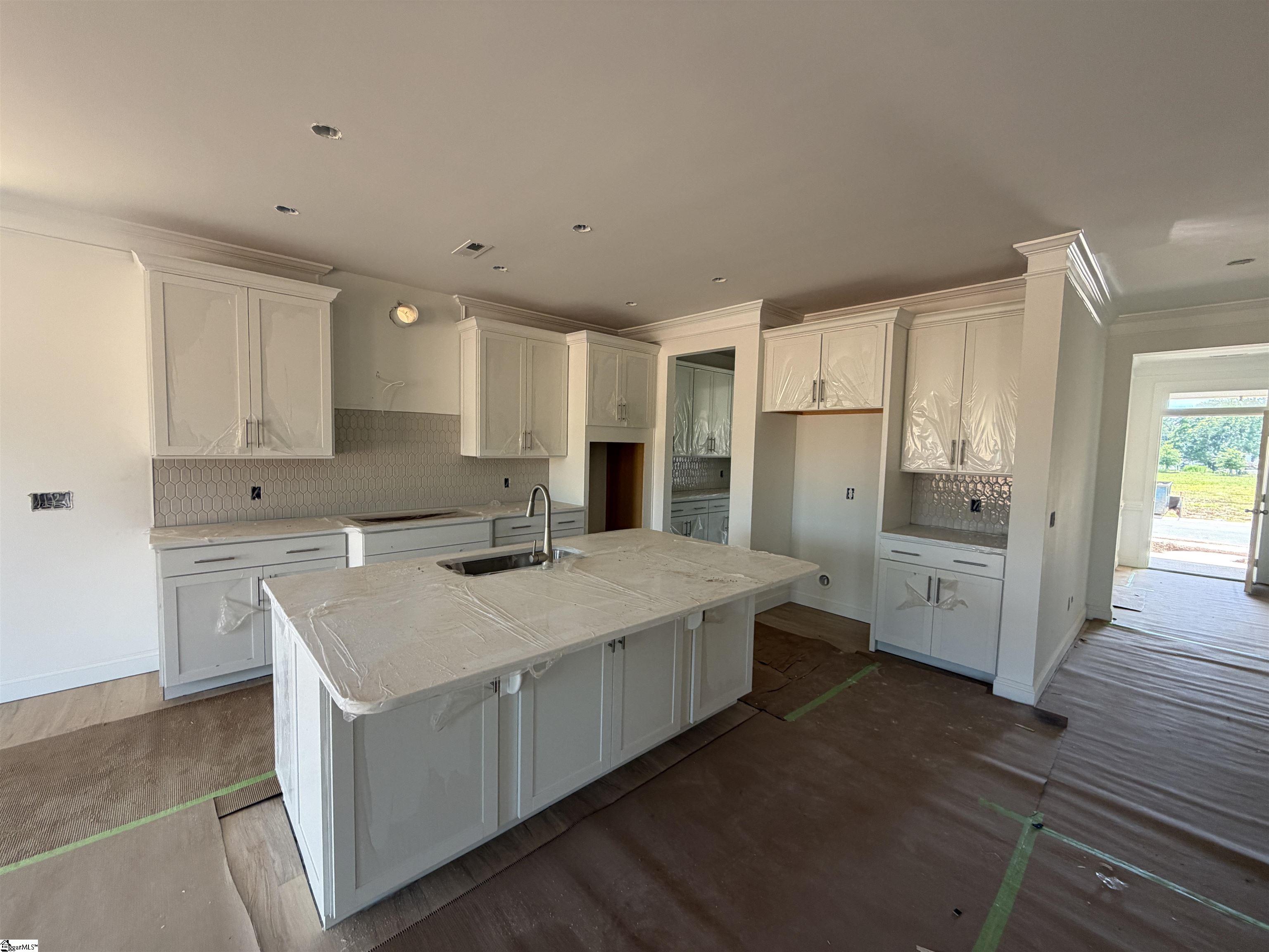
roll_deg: -1.7
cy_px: 476
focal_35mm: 14
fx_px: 513
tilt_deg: -2.3
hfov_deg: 102.1
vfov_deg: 85.7
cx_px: 634
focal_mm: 2.22
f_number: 2.2
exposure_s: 1/121
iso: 125
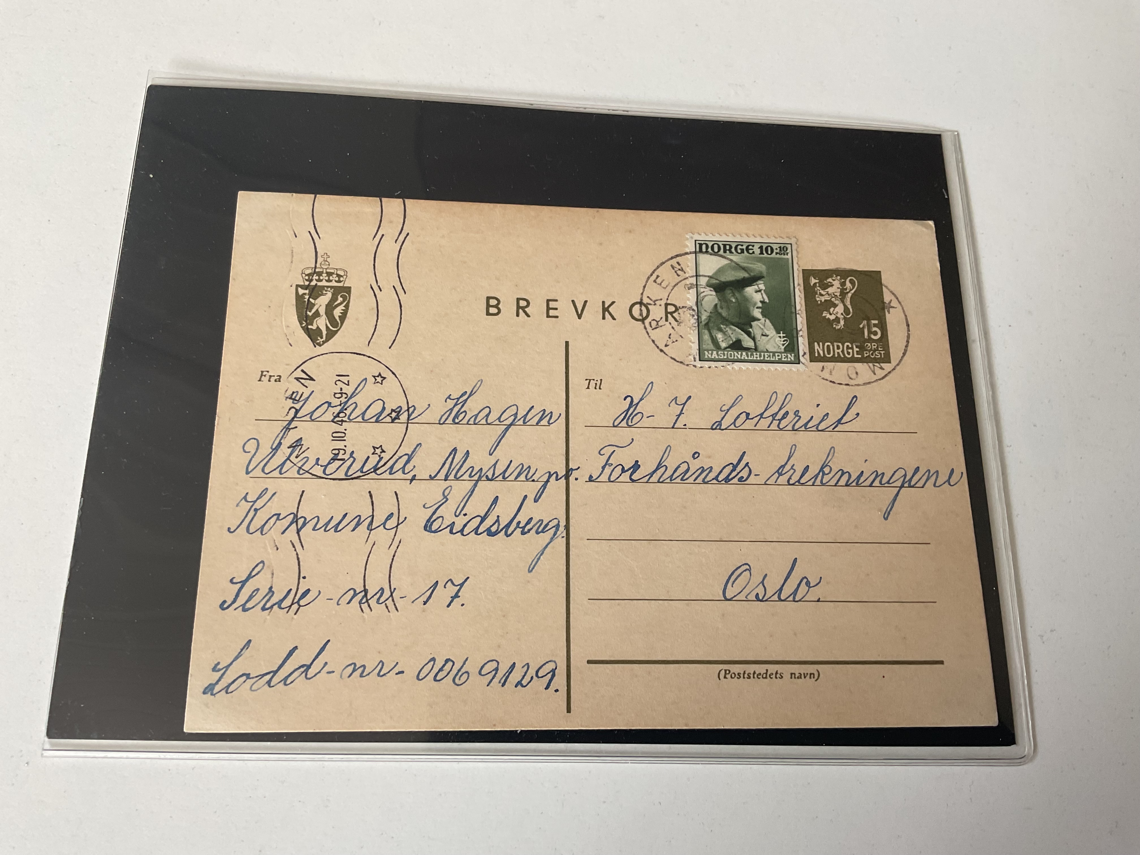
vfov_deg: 48.2
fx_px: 955
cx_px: 570
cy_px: 428
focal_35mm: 29
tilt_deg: -72.5
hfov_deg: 61.7
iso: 40
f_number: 1.8
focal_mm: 3
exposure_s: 1/100
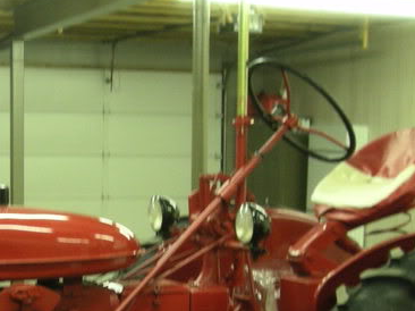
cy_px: 259
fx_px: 1174
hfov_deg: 19.8
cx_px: 73
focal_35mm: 98
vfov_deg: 15.0
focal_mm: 5.7
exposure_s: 1/9.7
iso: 148
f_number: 2.8
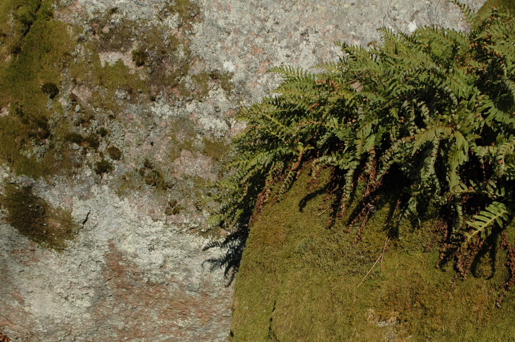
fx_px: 600
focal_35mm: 42
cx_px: 258
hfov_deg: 46.4
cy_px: 171
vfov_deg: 31.8
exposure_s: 1/500
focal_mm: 28
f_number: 11
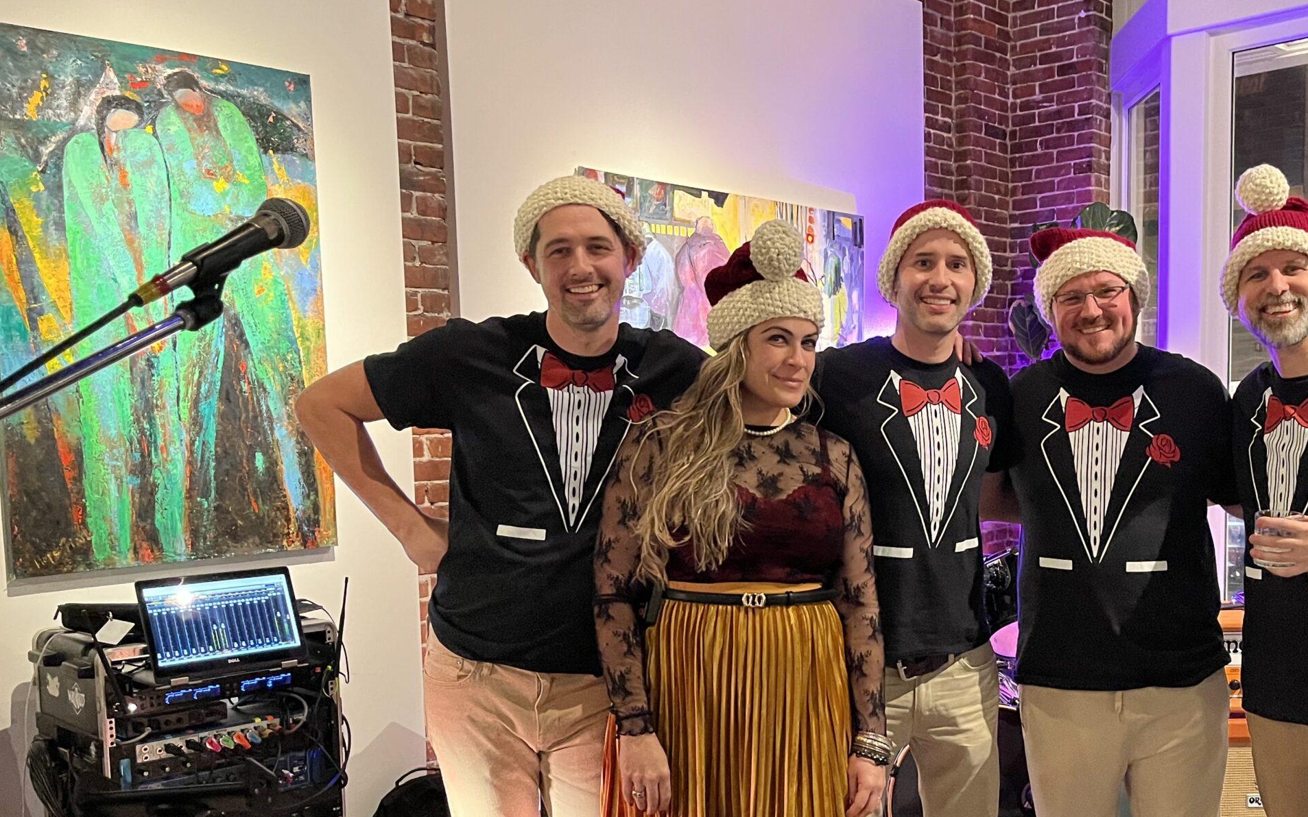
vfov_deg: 34.2
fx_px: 1319
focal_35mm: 37
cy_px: 525
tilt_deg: -5.6
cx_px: 864
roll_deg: -0.2
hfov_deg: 51.8
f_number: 1.6
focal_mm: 5.1
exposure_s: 1/30
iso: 640
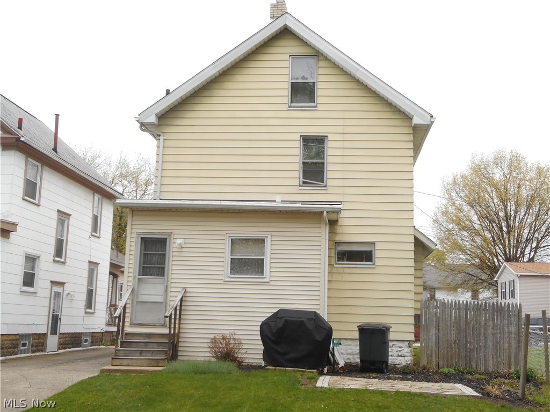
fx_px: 699
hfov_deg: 42.9
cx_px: 275
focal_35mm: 44
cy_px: 206
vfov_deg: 32.9
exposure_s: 1/30
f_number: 4.7
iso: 80
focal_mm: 7.9
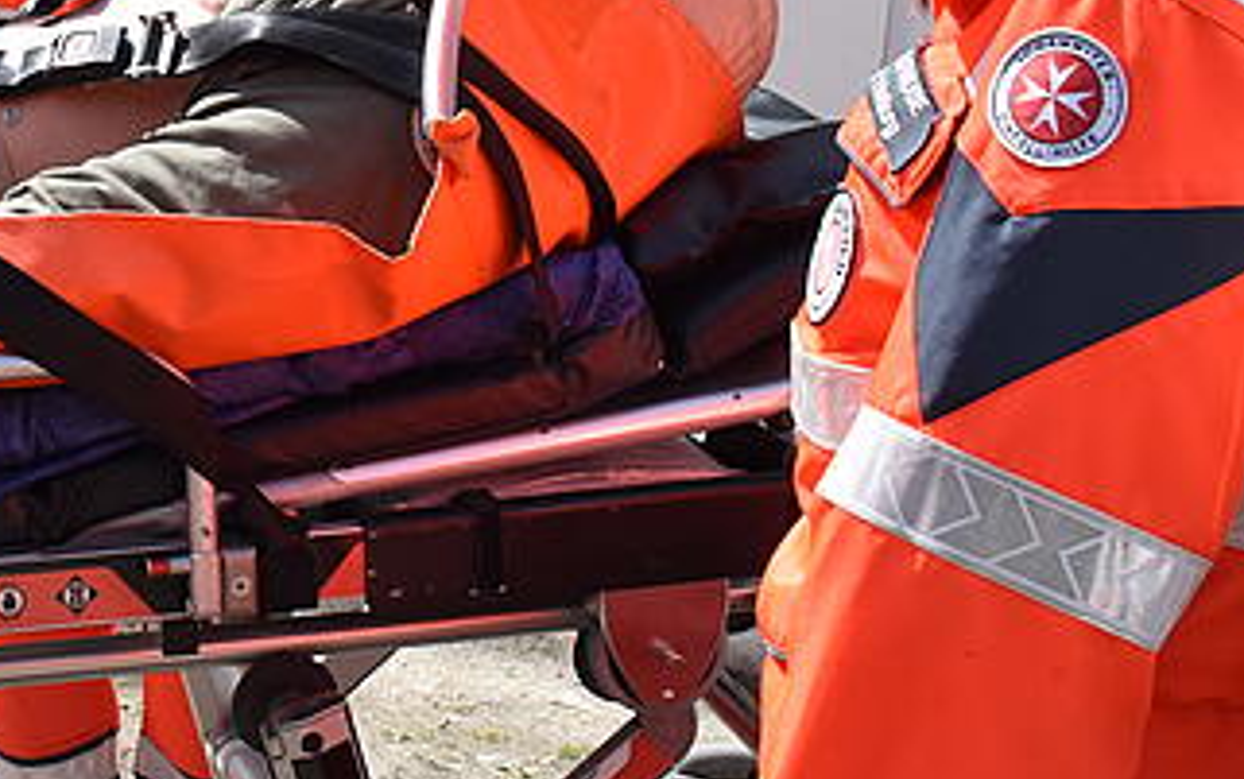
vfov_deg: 15.9
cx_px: -105
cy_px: -78
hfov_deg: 24.2
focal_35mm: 80
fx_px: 2714
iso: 200
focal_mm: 20
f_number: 9
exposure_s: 1/320
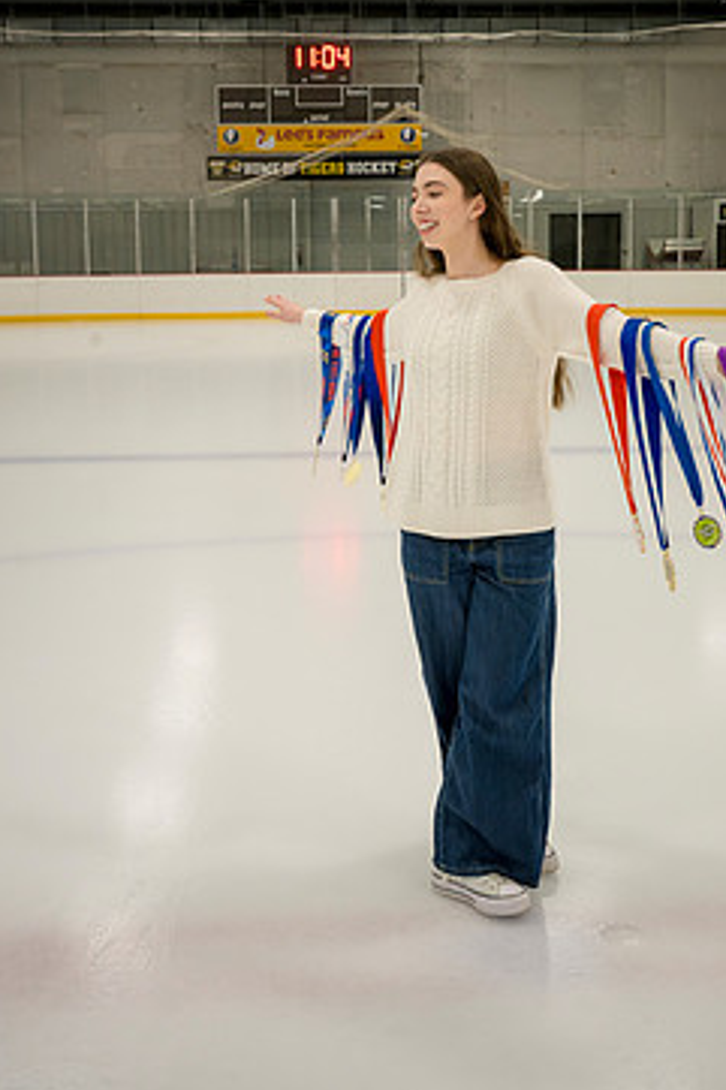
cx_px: 395
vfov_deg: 42.6
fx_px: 1393
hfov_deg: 29.2
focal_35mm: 46
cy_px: 443
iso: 3200
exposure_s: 1/250
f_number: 8
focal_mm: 37
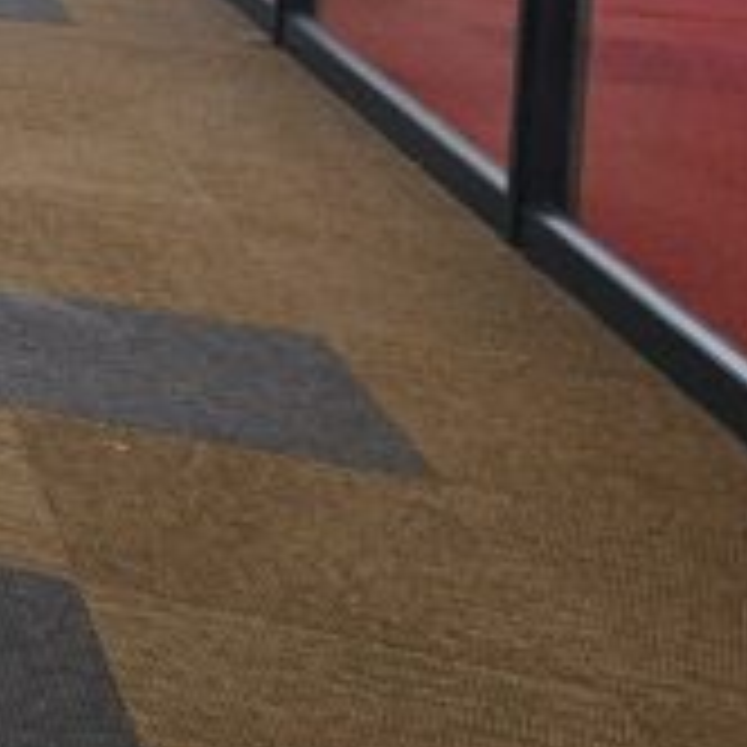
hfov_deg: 13.4
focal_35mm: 71
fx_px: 1733
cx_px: -1233
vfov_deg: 20.4
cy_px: -410
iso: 100
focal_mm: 2.2
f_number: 2.2
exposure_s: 1/100
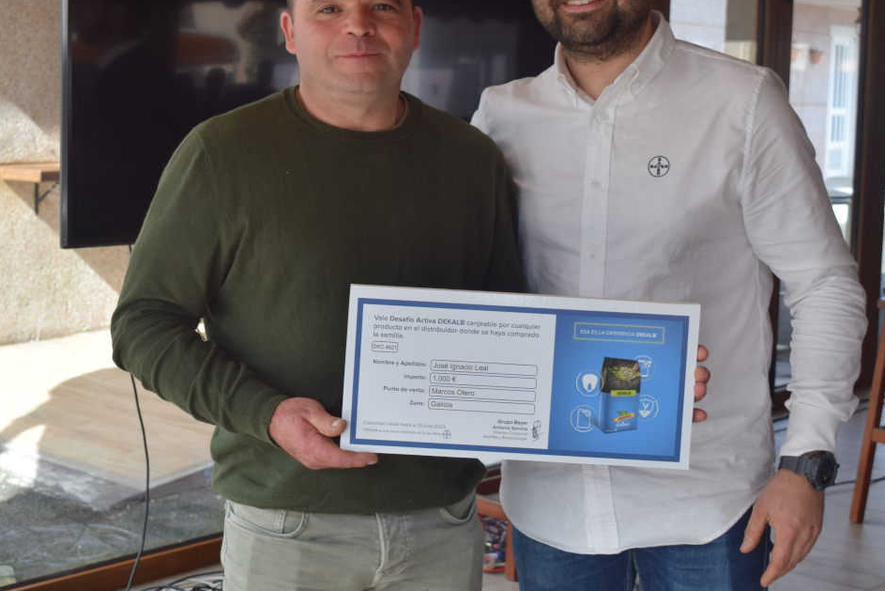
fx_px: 1394
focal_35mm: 57
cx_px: 365
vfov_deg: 23.9
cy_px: 252
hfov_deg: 35.1
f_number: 7.1
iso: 400
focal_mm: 27
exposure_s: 1/200
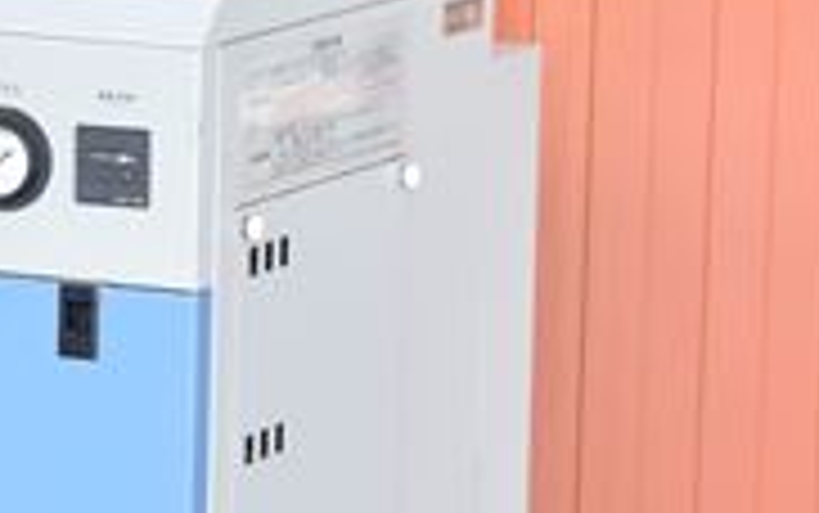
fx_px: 6365
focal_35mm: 285
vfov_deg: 4.6
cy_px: 549
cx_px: 27
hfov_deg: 7.3
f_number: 6.3
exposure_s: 1/320
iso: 1250
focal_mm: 68
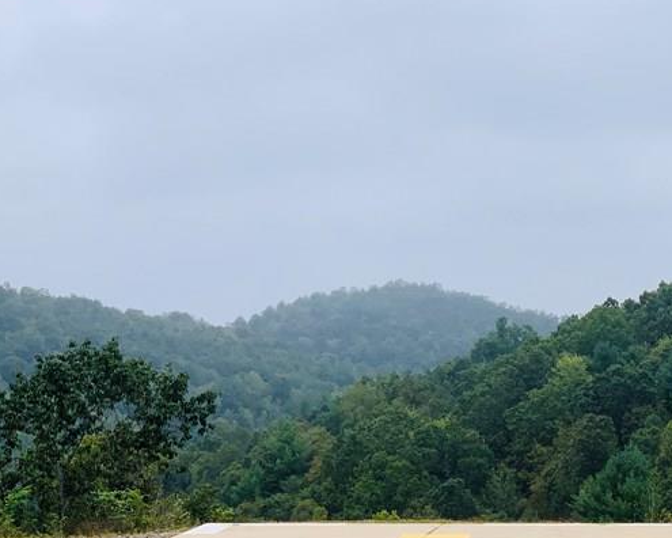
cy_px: 417
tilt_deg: -0.7
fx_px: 2088
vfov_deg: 14.6
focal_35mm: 105
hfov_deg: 18.0
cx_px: 603
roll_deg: -0.5
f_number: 2.4
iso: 16
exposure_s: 1/372
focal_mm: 6
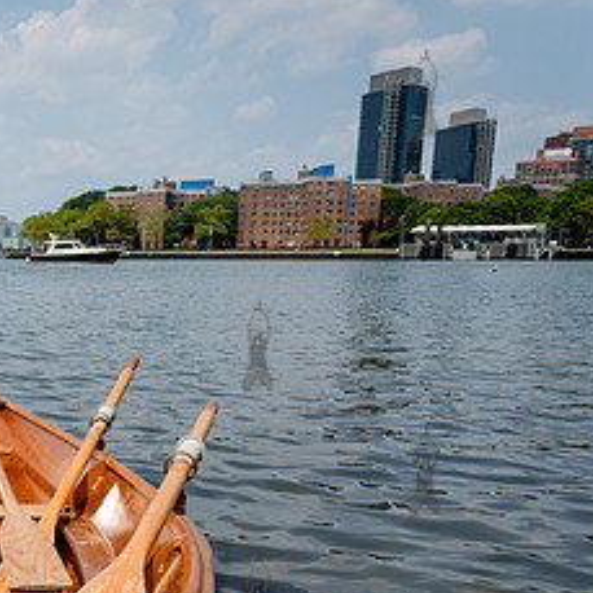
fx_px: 1008
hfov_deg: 29.2
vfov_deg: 32.0
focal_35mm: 52
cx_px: -78
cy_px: 470
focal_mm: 24
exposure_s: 1/1600
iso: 100
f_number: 4
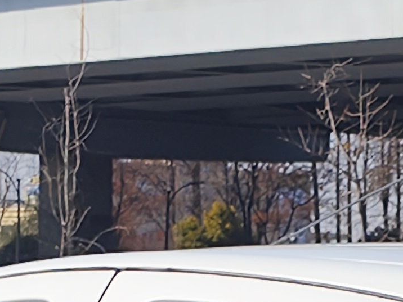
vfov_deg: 5.7
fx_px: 2864
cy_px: 805
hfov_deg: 8.0
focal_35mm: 246
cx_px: 435
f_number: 1.6
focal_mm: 5.84
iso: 80
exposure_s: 1/3648
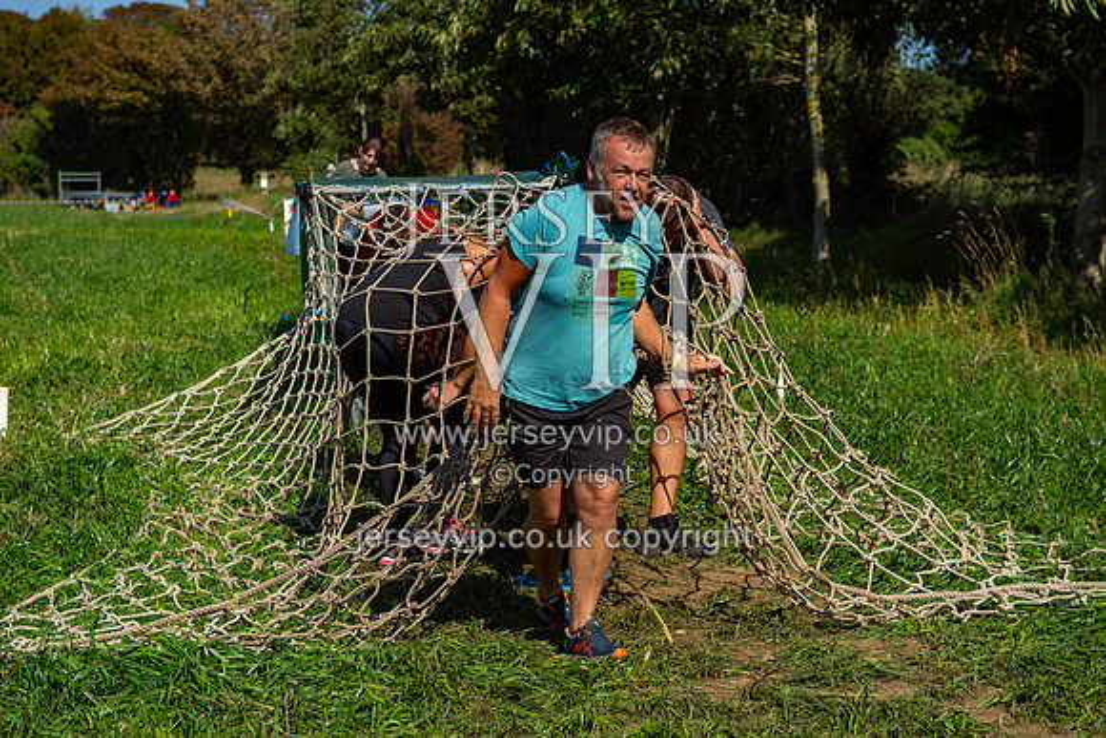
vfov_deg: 16.6
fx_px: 2535
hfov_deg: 24.6
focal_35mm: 82
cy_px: 369
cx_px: 553
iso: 100
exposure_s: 1/8000
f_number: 4
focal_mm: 55
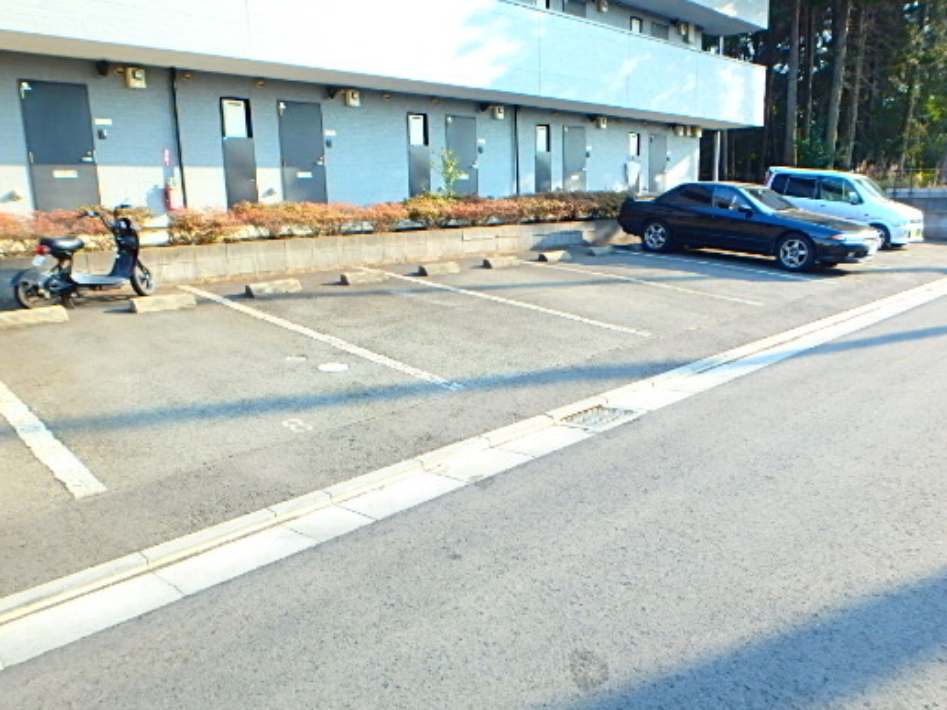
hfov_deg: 67.2
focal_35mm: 26
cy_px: 351
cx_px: 502
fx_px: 711
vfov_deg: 53.1
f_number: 3.5
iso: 125
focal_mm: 3.7
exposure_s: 1/125
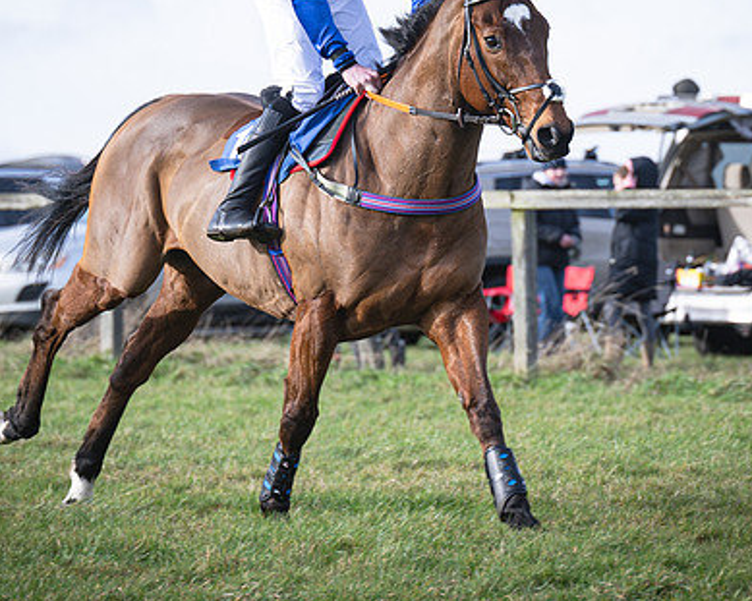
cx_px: 549
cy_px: 147
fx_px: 7365
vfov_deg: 4.7
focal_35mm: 331
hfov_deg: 5.8
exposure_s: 1/1000
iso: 125
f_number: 2.8
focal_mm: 94
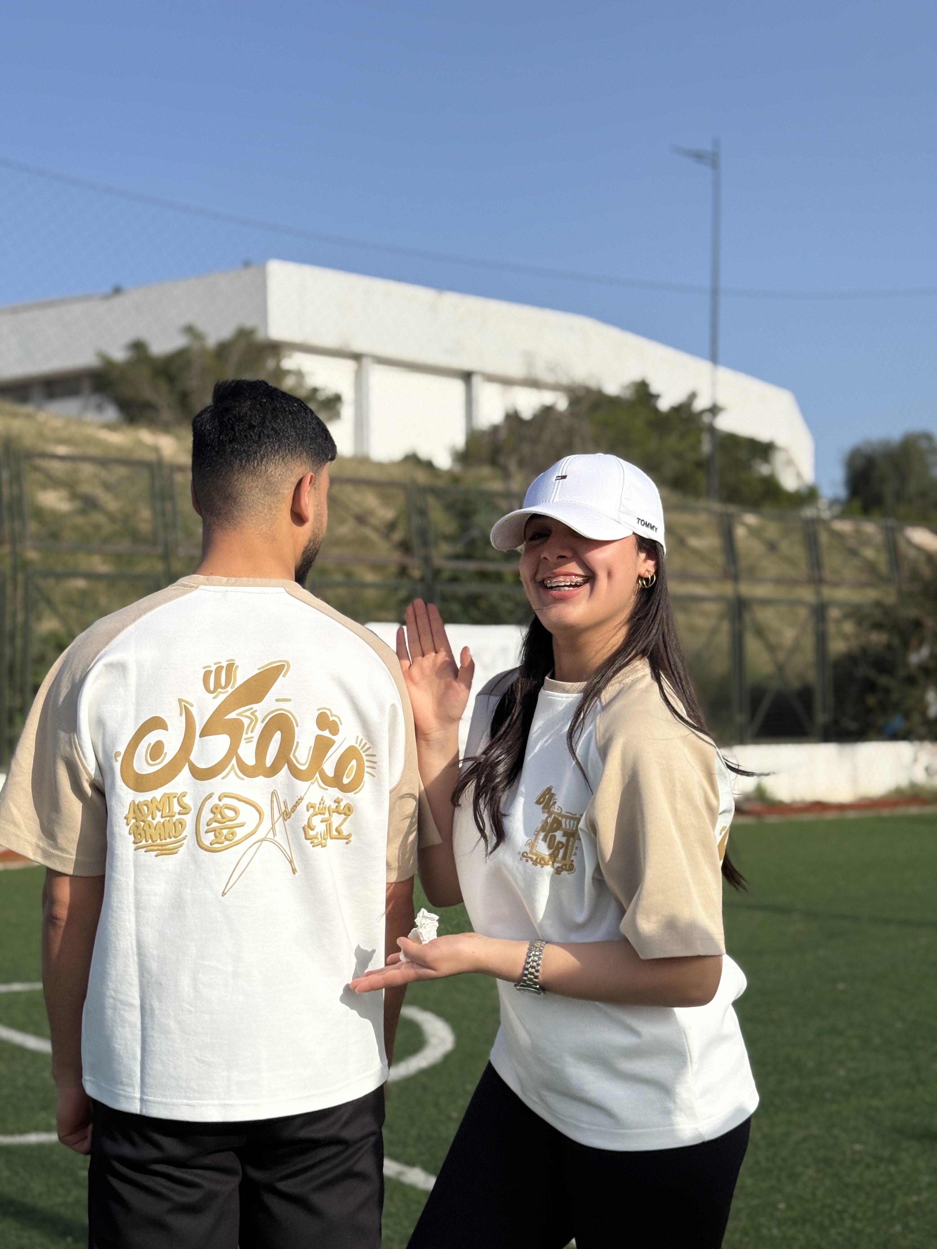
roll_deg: +0.7
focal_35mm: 48
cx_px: 468
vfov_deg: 39.7
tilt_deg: +3.0
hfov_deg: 30.3
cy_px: 624
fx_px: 1732
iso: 80
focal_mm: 6.76
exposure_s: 1/11364
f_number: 1.78
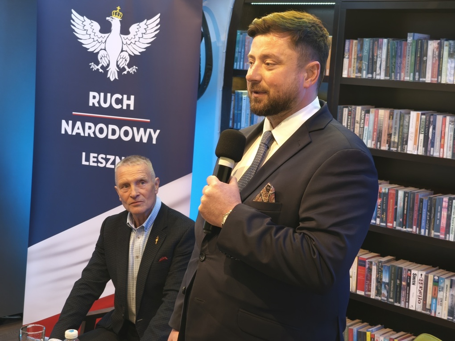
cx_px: 228
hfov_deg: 32.2
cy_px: 170
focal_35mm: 60
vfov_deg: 24.4
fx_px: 789
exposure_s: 1/33.3
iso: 2000
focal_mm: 8.8
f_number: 2
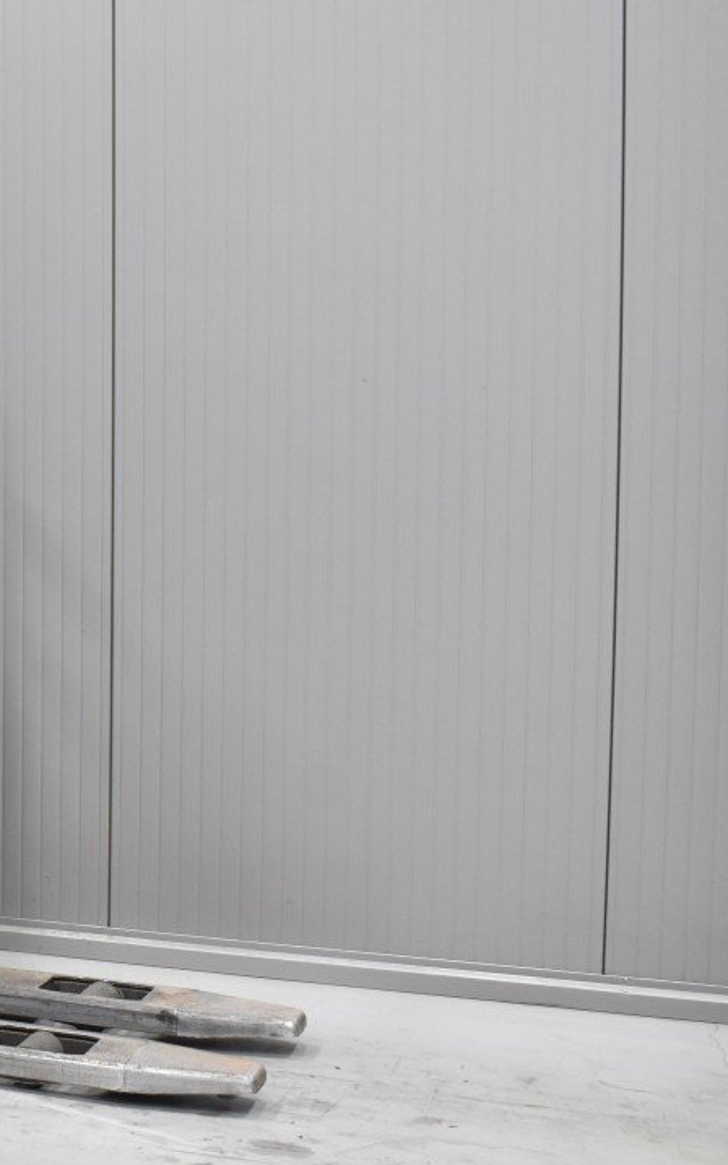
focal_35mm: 59
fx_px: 1869
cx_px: -240
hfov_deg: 20.1
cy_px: 598
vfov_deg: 34.6
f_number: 5
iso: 1600
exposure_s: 1/30
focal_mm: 23
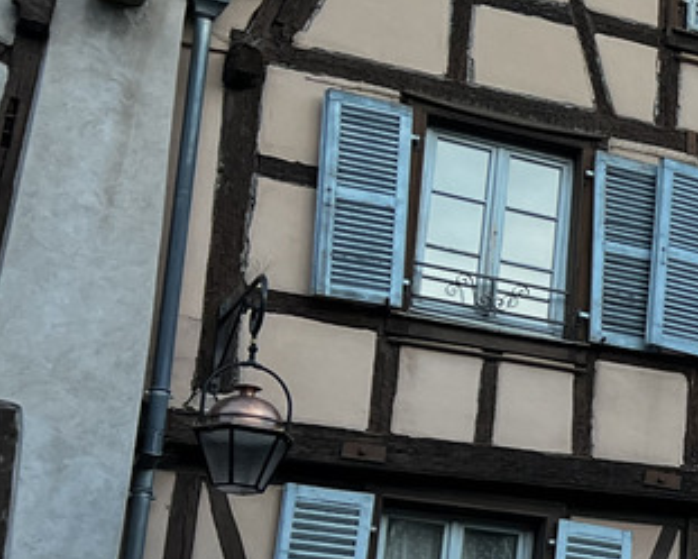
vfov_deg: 15.6
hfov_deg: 16.3
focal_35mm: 98
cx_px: 1266
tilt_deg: +15.3
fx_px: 2025
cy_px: 469
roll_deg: +0.1
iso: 64
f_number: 1.5
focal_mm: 5.7
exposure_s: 1/100
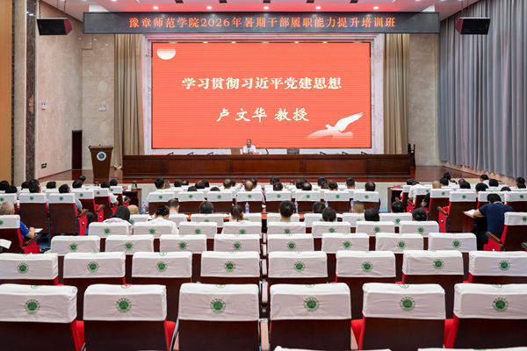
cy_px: 176
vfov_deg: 42.3
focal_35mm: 31
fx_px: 454
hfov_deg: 60.3
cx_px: 264
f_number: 4.5
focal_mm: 31
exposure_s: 1/125
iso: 1000
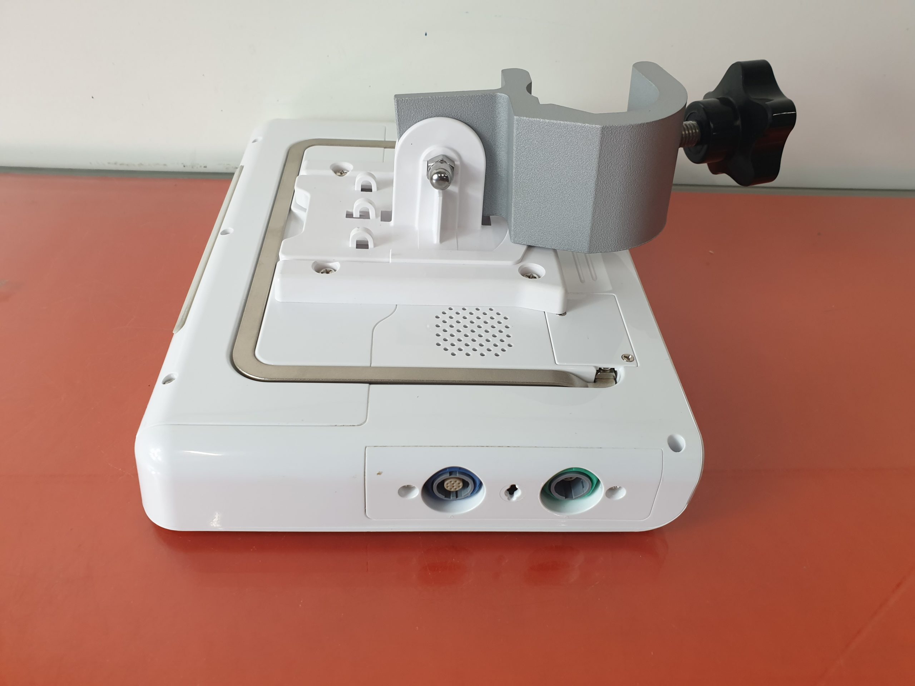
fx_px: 687
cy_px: 343
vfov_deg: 53.1
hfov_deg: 67.3
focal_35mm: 26
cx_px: 458
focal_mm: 4.3
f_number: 2.4
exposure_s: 1/50
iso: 125
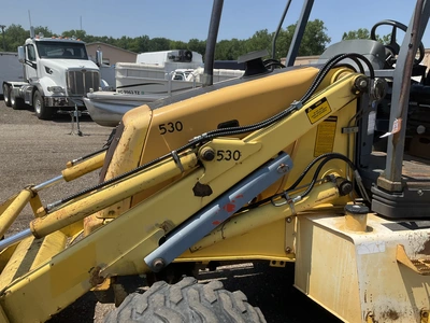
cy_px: 162
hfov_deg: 61.7
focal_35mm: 29
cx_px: 215
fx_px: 360
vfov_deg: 48.2
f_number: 1.8
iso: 25
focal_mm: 3
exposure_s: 1/1534
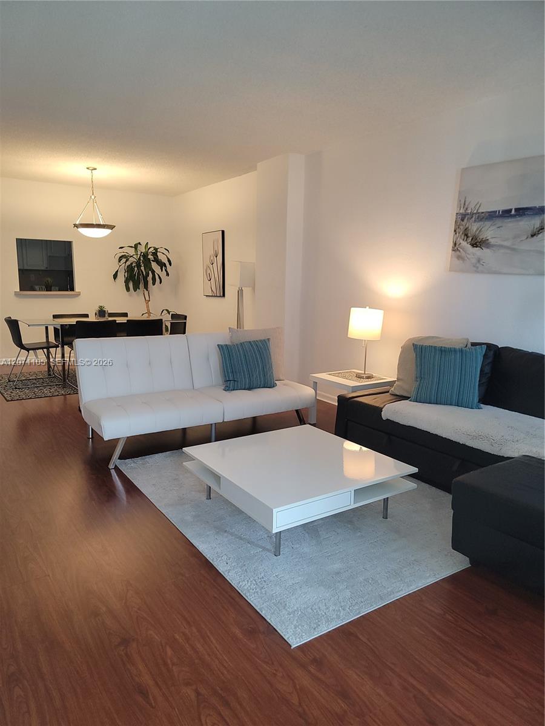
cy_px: 363
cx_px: 272
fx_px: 504
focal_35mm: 24
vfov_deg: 71.6
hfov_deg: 56.8
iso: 125
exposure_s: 1/24
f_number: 1.8
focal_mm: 6.7
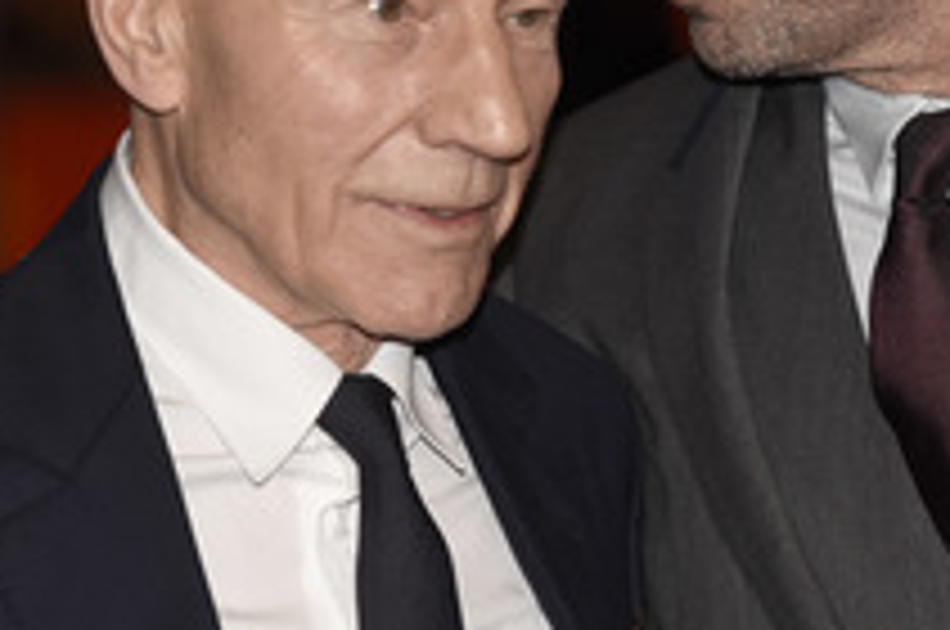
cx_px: 768
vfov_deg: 3.7
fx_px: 9802
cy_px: 4
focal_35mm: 372
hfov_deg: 5.5
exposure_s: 1/500
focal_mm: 116
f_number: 3.2
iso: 400
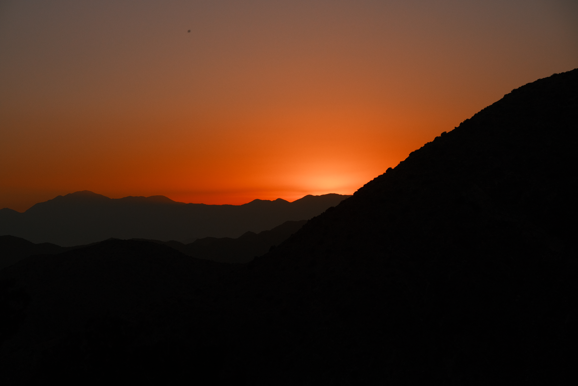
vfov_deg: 16.3
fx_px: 1349
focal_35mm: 84
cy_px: 193
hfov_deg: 24.2
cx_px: 289
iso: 640
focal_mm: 56
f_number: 6.4
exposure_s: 1/3800
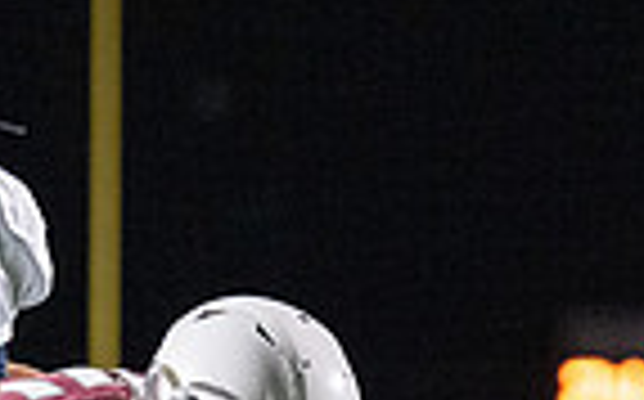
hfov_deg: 3.1
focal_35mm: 678
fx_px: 11886
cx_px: 449
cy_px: 812
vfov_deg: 1.9
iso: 4000
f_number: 2.8
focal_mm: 129
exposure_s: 1/1000
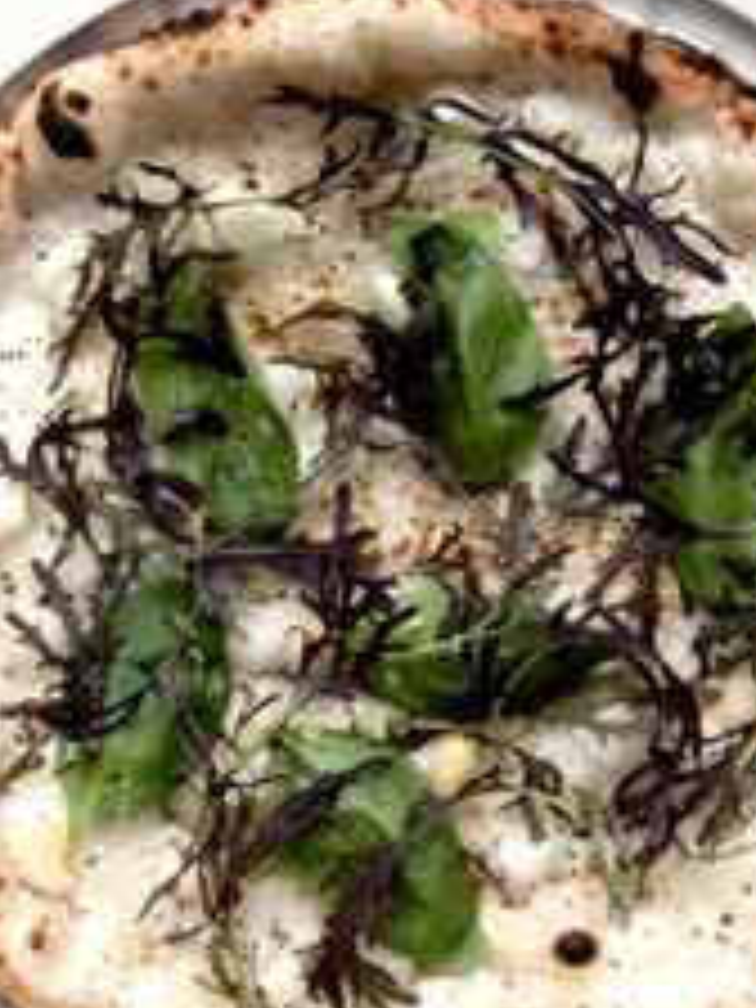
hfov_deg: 19.6
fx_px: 2184
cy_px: 585
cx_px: 436
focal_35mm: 75
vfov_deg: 26.0
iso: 400
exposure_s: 1/15
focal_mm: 35
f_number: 22
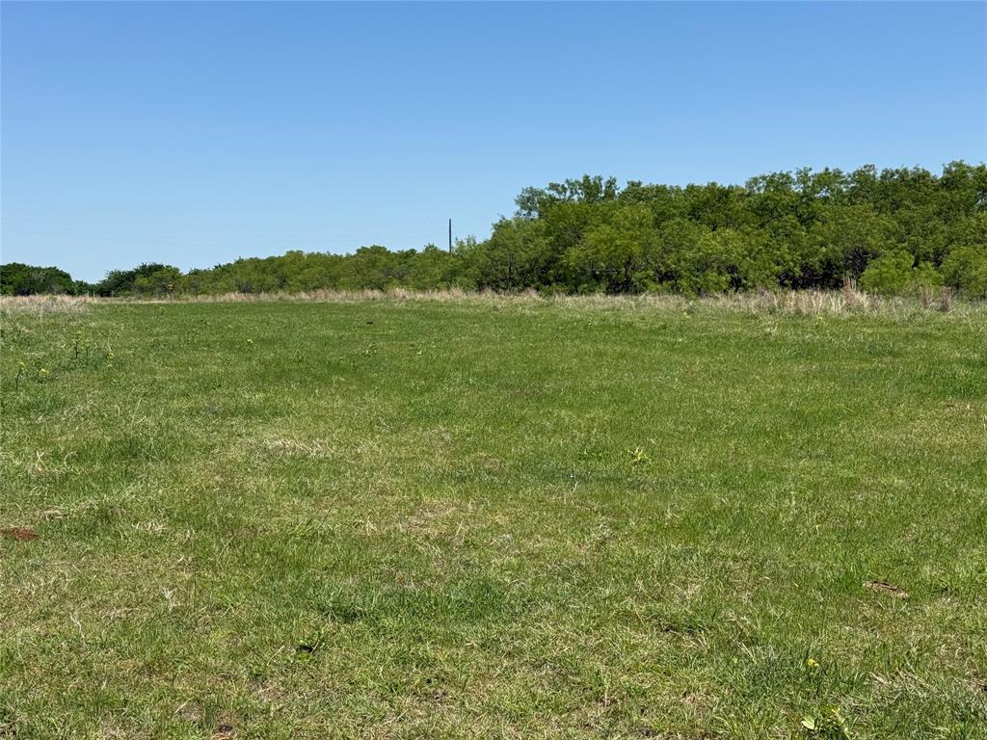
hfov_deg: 39.7
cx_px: 494
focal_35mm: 48
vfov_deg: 30.3
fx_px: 1369
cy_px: 370
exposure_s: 1/6024
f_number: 1.78
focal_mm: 6.76
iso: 80
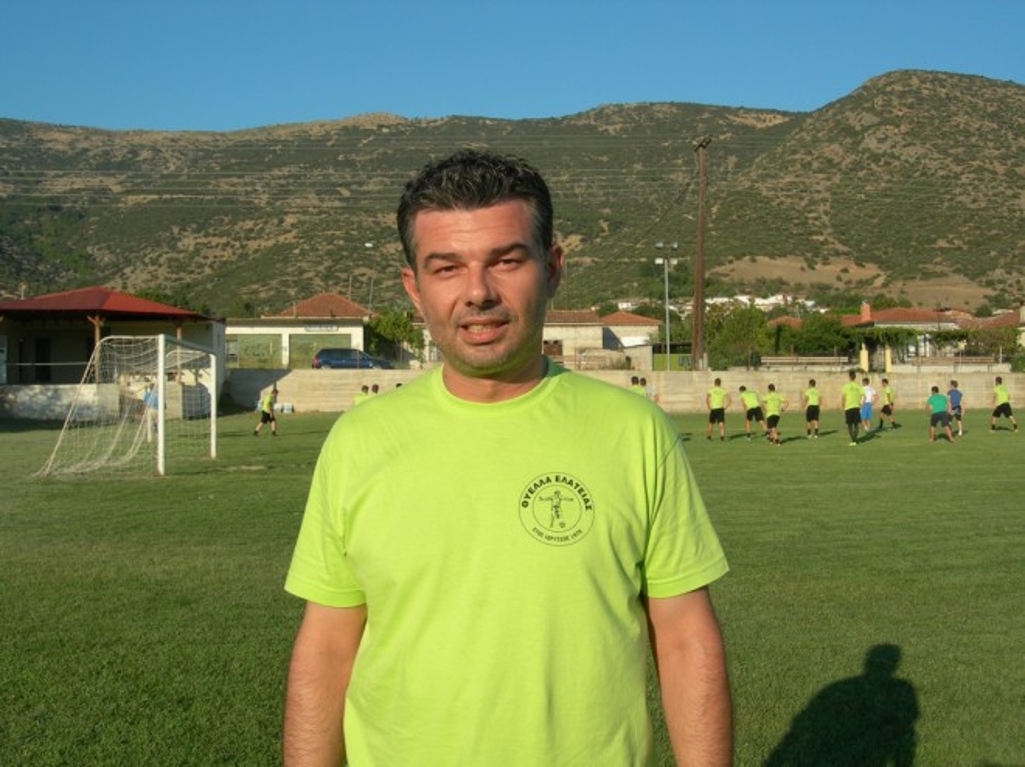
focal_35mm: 41
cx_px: 512
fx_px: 1213
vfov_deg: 35.1
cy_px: 384
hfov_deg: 45.8
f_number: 4.9
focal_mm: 8.5
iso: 50
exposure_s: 1/540
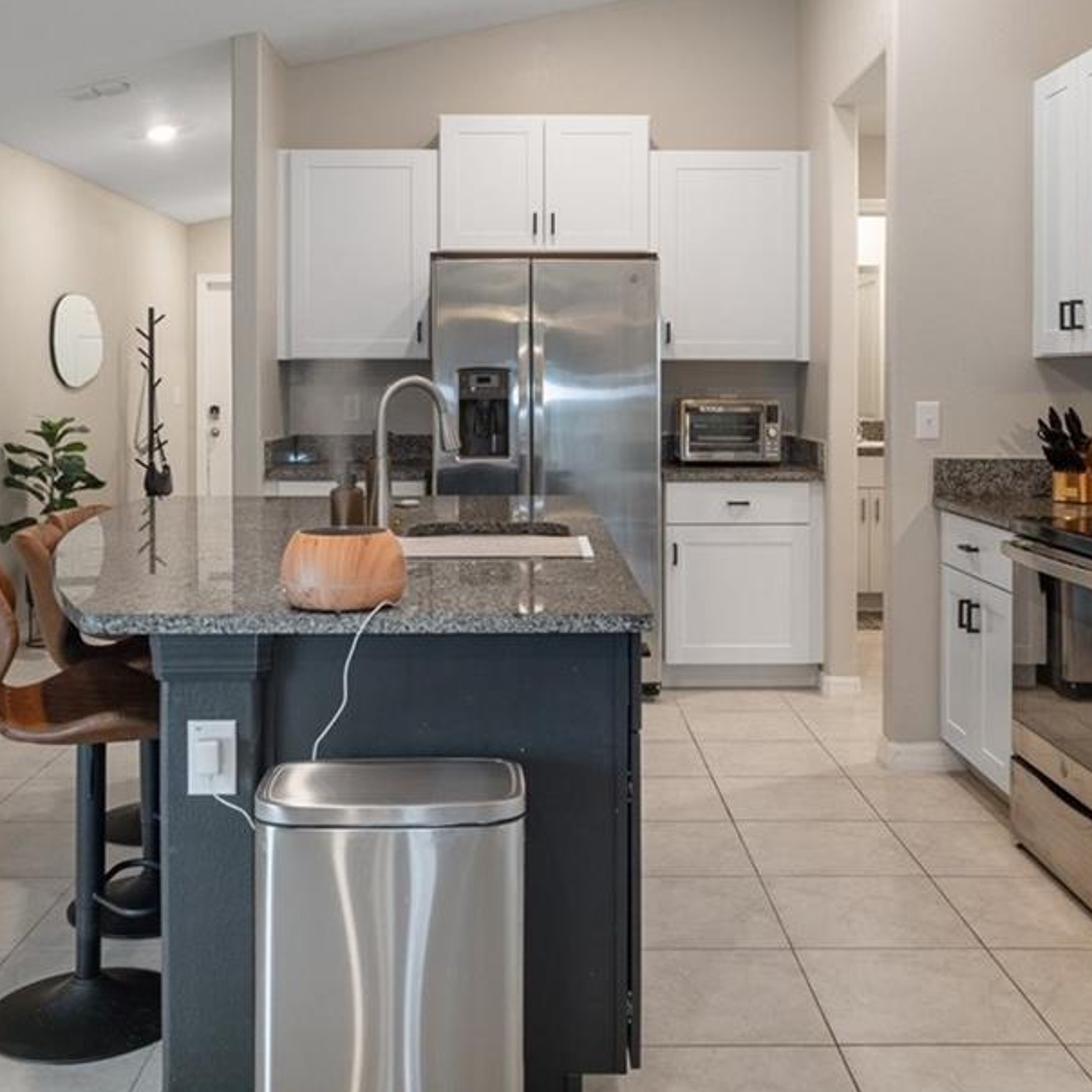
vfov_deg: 45.6
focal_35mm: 36
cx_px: 532
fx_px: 1285
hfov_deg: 46.0
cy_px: 396
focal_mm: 16
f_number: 8
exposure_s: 1/2
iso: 400
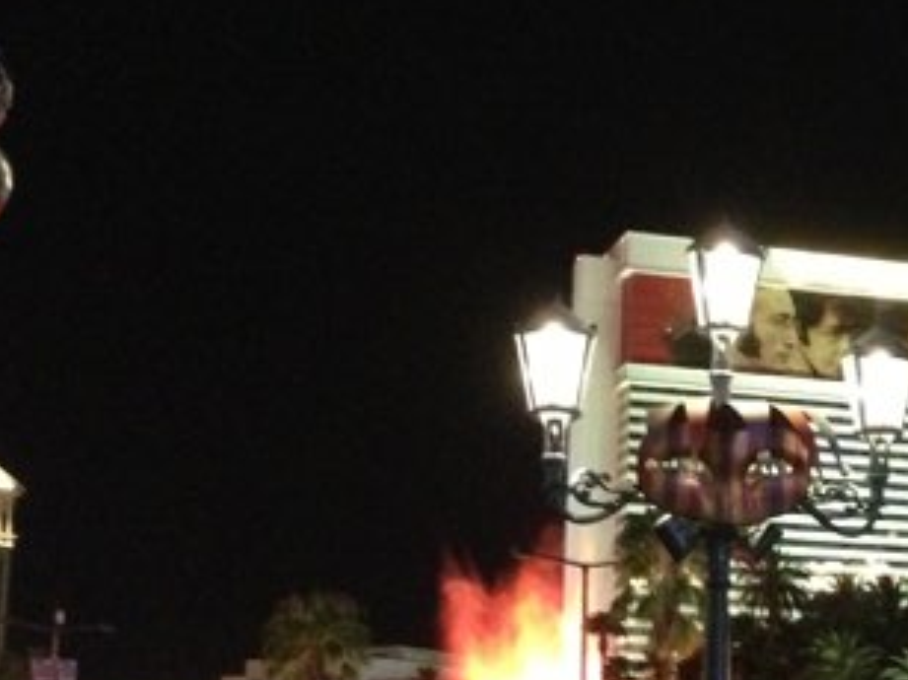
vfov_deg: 17.1
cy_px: 517
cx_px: 932
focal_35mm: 86
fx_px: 2255
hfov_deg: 21.8
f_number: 2.4
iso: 800
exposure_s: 1/15
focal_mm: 4.13
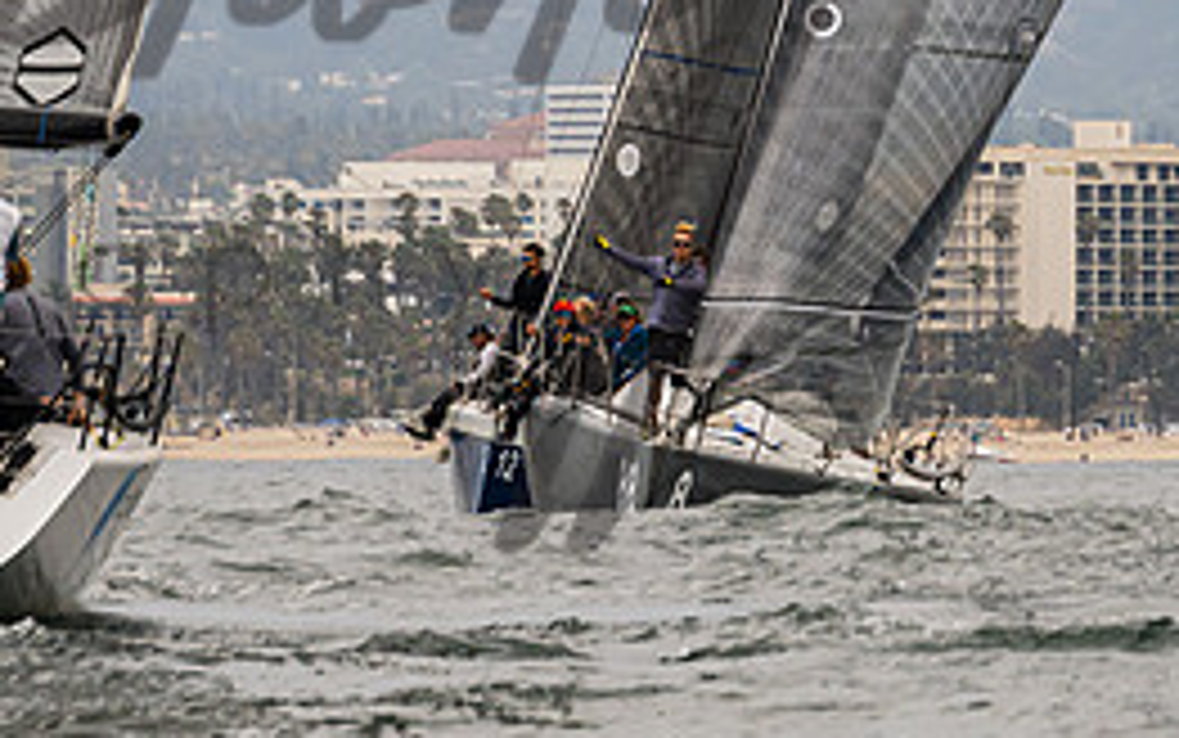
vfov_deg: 2.1
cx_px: 638
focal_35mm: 613
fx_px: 19705
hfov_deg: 3.4
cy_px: 194
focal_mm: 200
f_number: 6.3
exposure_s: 1/1250
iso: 250
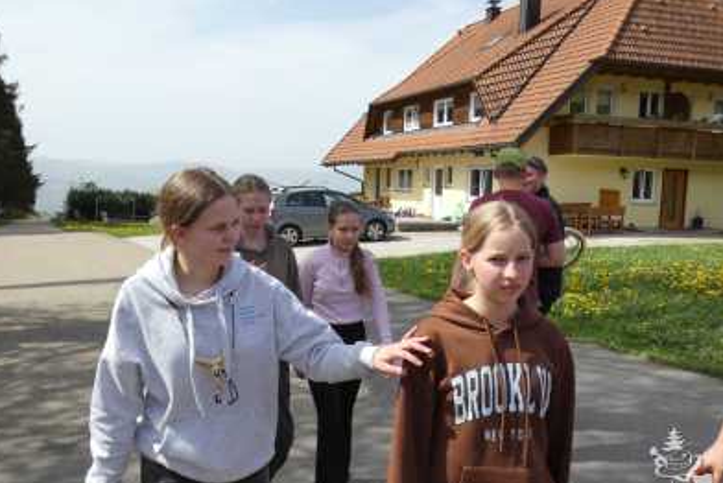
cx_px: 358
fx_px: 703
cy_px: 242
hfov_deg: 54.4
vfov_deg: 37.9
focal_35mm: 35
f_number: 3.4
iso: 80
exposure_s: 1/800
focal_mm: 6
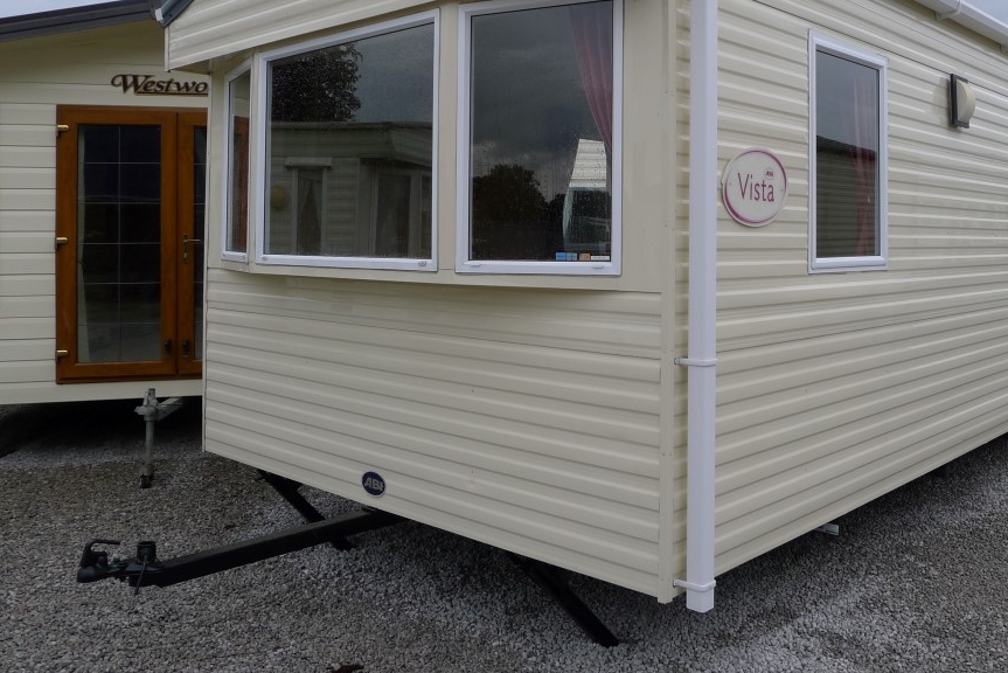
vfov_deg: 40.7
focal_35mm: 32
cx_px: 629
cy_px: 227
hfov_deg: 58.0
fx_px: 896
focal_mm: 5.1
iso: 80
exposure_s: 1/400
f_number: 3.5
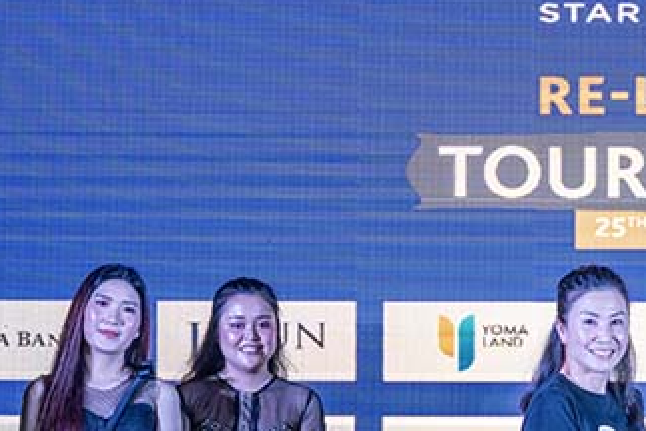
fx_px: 3140
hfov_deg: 11.6
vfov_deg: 7.8
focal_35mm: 175
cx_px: 692
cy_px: 435
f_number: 3.2
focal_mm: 59
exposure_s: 1/200
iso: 800
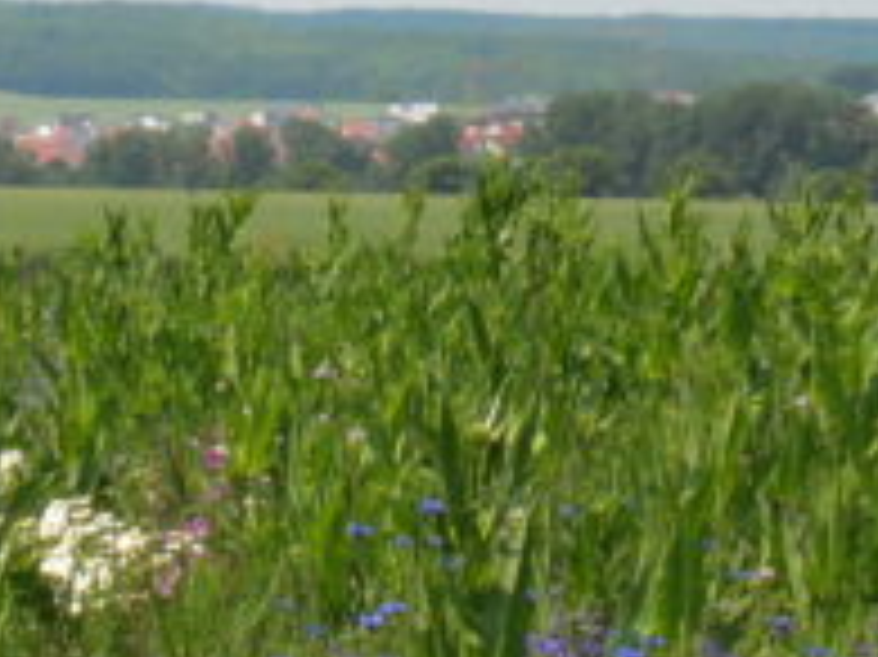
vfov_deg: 6.9
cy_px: 882
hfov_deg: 9.2
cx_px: 18
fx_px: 5399
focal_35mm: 213
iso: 200
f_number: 13
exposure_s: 1/250
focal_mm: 27
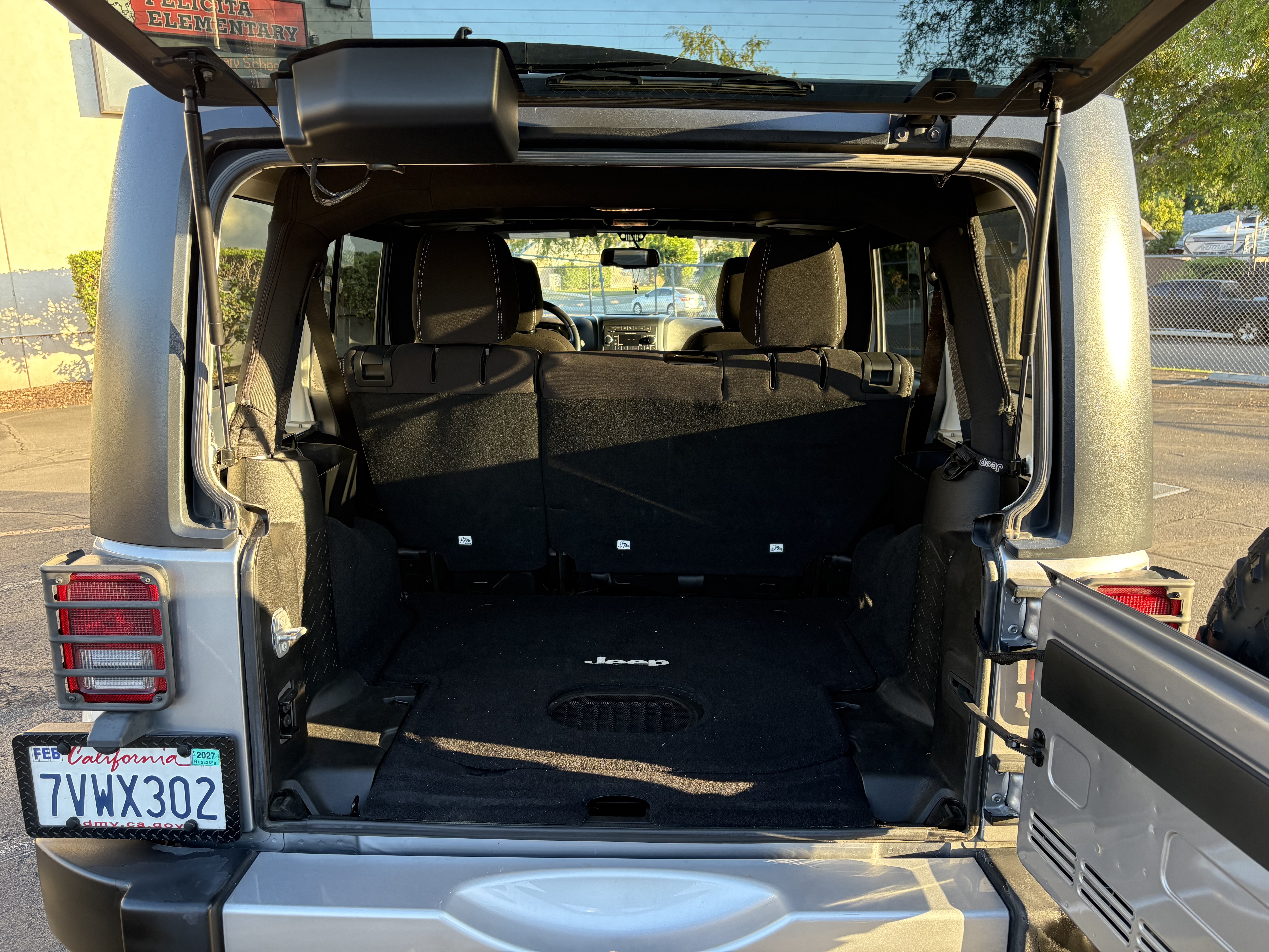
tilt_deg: -12.9
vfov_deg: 53.1
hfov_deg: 67.3
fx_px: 953
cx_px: 634
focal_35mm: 26
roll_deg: +2.2
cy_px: 476
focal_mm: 5.96
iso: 125
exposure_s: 1/198
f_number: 1.6
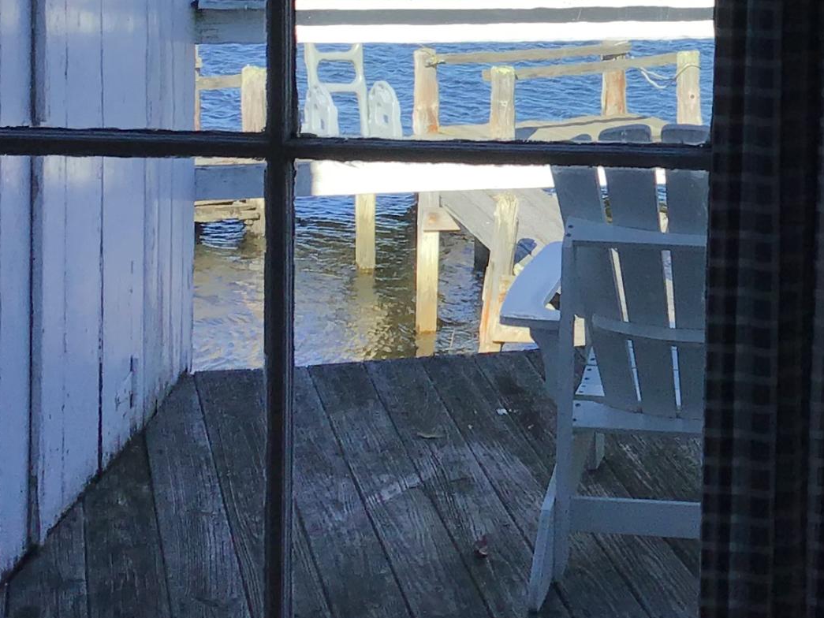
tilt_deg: -8.3
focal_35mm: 89
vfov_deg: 16.5
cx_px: 748
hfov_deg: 21.5
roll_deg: -2.0
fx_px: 2119
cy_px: 117
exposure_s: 1/840
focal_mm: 3.3
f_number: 2.4
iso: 25
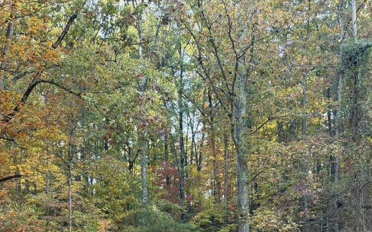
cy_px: 307
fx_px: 578
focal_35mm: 57
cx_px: 151
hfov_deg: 35.6
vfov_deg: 20.6
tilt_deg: +1.8
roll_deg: +0.7
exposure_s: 1/181
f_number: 1.78
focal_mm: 6.76
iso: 100
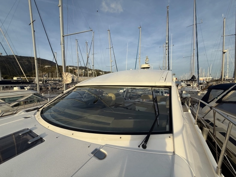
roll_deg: +1.4
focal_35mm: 14
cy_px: 88
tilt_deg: -4.3
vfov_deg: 85.7
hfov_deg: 102.0
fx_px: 95
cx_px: 118
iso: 50
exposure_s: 1/1125
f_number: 2.2
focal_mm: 2.22
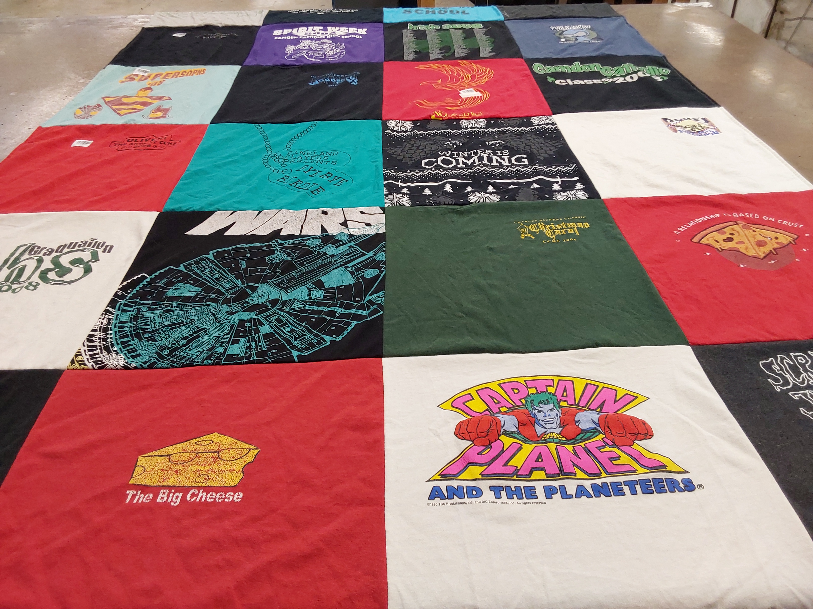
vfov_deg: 49.7
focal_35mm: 28
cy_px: 304
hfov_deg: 63.4
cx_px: 406
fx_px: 658
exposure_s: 1/60
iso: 64
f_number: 1.9
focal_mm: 2.91
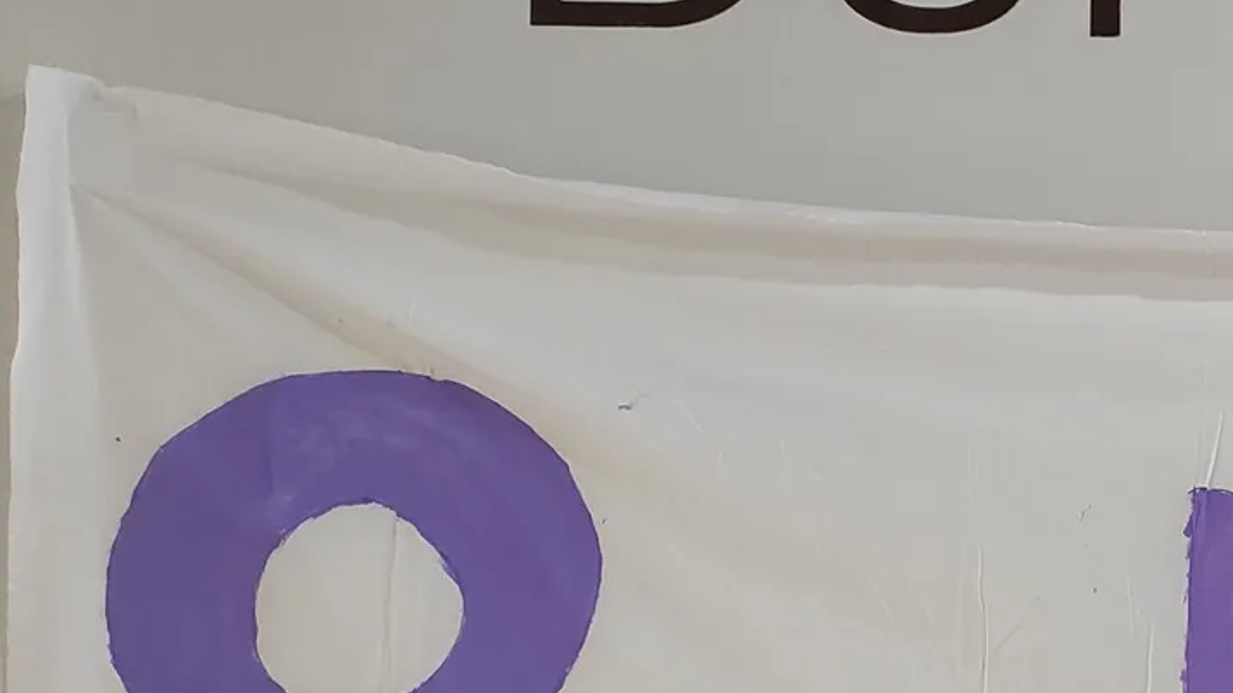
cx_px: 1338
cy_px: 684
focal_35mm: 64
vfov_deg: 18.4
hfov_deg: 29.7
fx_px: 2092
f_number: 1.89
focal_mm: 5.43
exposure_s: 1/33
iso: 499
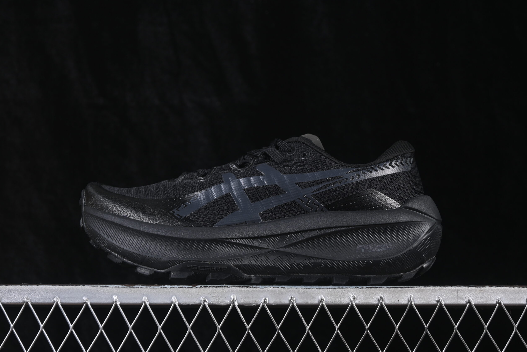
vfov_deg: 17.9
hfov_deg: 26.7
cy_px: 174
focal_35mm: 76
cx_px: 261
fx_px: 1112
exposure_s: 1/60
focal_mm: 50
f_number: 6.3
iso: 160
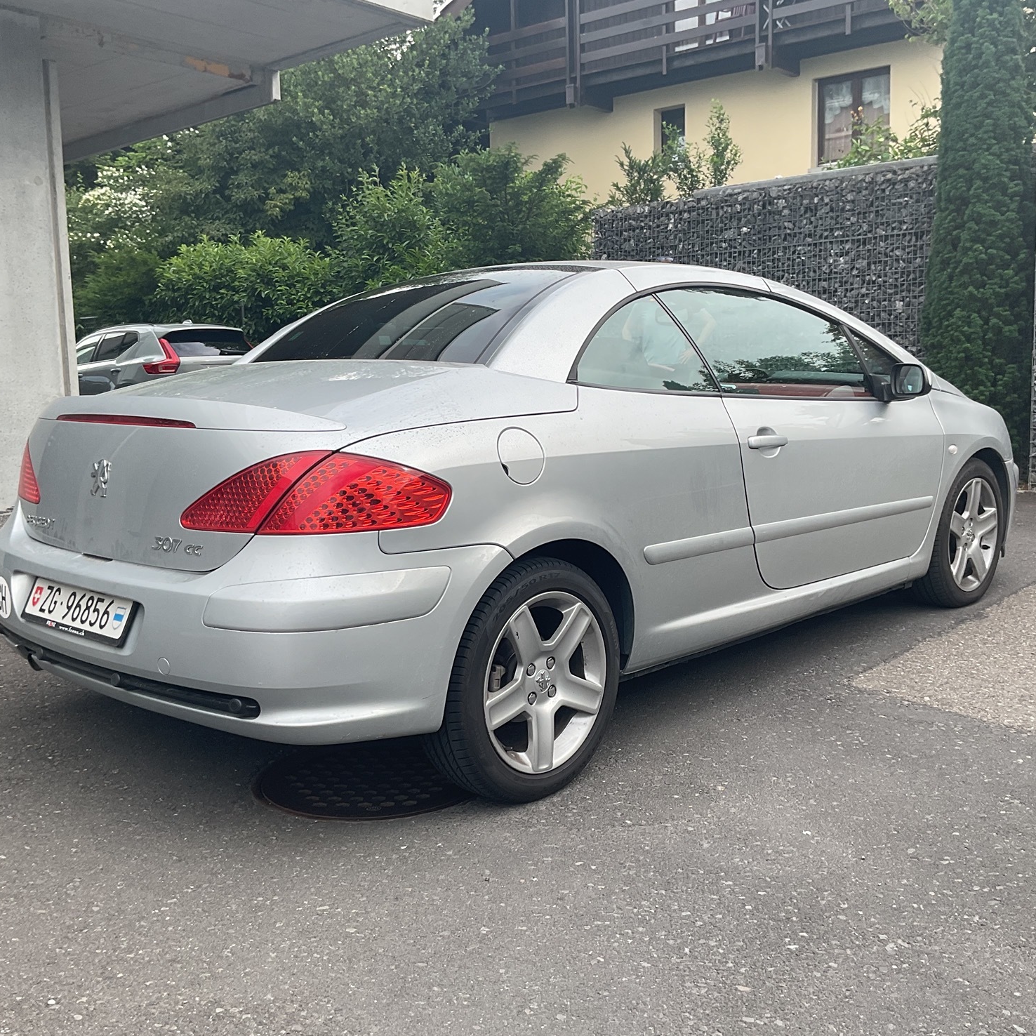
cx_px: 531
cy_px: 519
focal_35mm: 35
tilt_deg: -6.5
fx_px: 1185
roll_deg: +0.6
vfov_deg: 47.2
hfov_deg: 47.2
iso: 16
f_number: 1.8
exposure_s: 1/454
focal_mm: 3
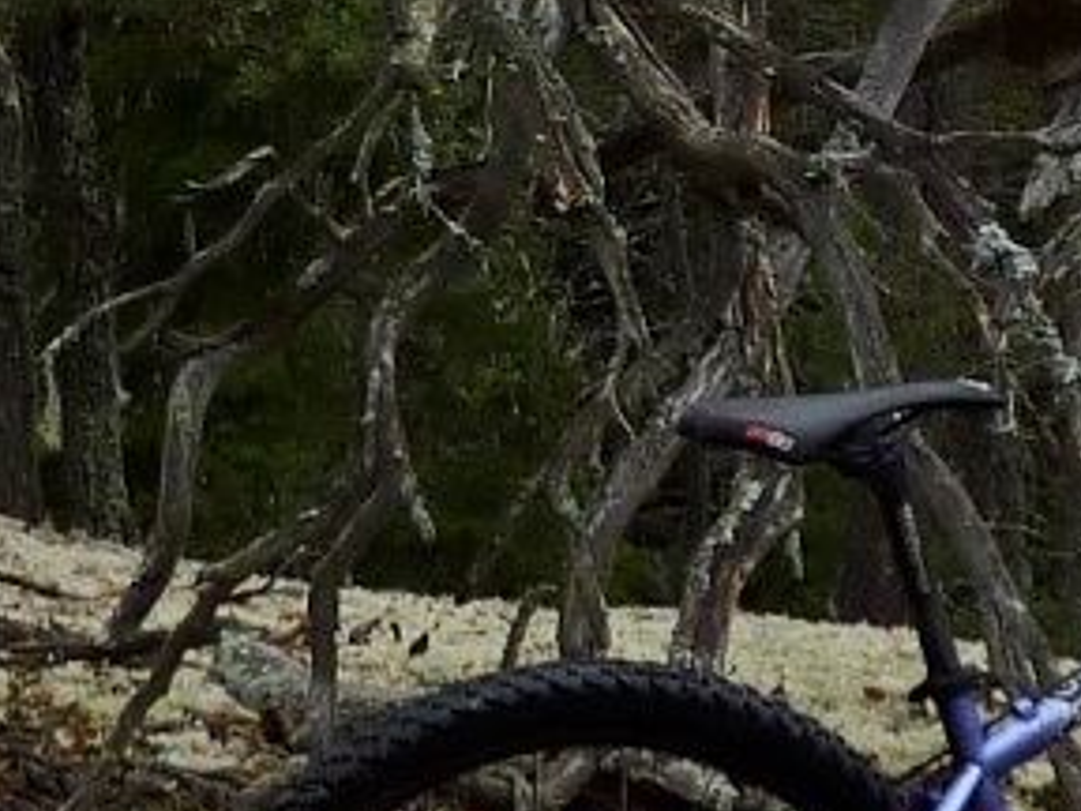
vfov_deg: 24.1
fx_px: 1842
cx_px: 1002
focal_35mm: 59
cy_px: 740
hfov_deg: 31.0
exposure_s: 1/100
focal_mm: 4.1
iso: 80
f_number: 3.5
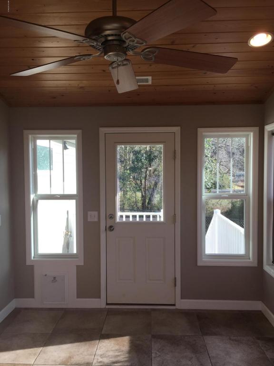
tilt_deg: -2.2
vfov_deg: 61.7
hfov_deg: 48.2
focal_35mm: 29
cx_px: 137
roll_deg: +0.7
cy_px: 183
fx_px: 306
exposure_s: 1/206
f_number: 2.2
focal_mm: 4.15
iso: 25
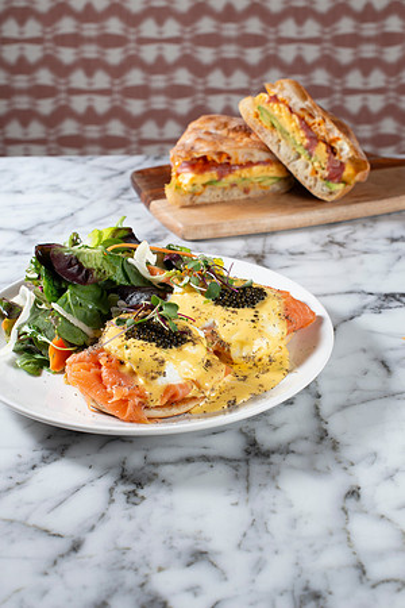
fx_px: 844
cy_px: 304
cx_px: 202
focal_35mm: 50
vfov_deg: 39.6
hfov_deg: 27.0
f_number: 8
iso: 200
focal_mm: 50
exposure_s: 1/200
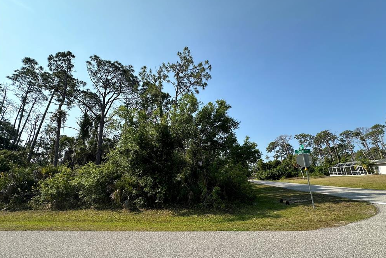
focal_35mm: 15
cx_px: 196
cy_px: 139
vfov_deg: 77.2
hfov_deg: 100.4
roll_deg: +2.5
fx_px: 161
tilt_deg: +13.6
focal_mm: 2.22
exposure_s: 1/1114
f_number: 2.2
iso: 40
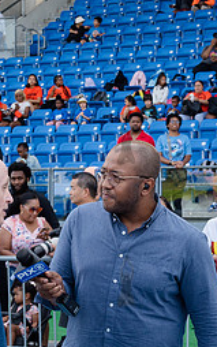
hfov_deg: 11.6
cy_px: 290
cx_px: 61
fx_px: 1068
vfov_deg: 18.2
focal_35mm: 113
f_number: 5.6
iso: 400
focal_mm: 38
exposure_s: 1/250
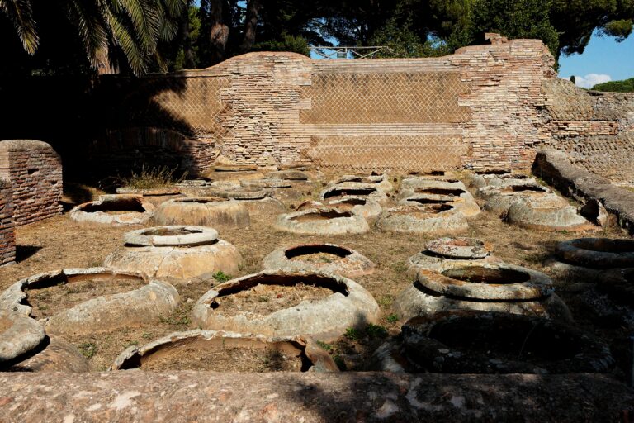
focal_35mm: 36
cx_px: 317
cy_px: 212
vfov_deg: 36.9
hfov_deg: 53.1
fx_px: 634
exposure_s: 1/200
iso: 320
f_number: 11
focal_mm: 24
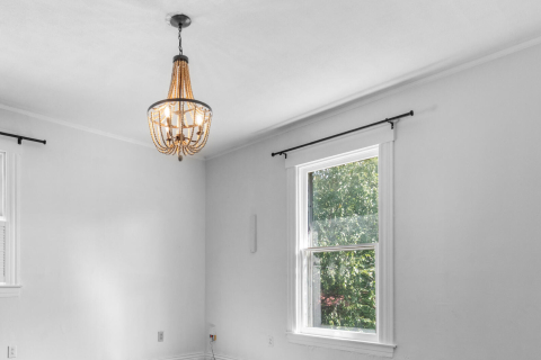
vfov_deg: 47.7
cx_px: 196
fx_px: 387
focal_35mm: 26
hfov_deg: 68.5
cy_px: 278
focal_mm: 11
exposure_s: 1/25
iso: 400
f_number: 7.1
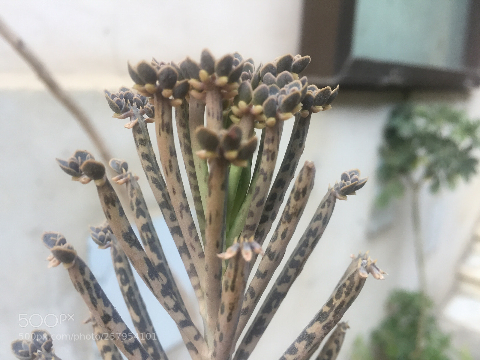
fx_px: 402
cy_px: 180
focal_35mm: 29
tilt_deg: -12.5
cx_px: 240
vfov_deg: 48.2
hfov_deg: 61.7
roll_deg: -3.0
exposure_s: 1/33
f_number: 2.2
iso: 50
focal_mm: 4.15
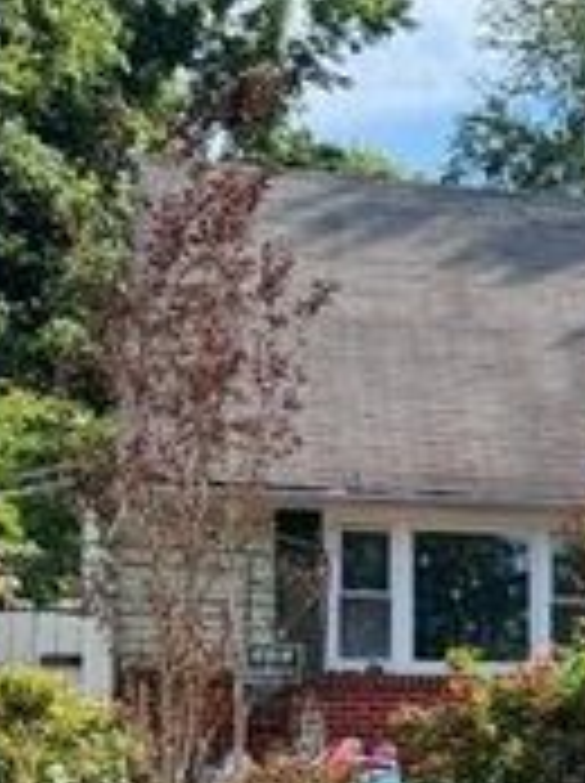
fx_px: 2078
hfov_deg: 15.2
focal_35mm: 92
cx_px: 770
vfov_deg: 20.8
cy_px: 749
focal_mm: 6.76
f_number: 1.78
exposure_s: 1/2299
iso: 100
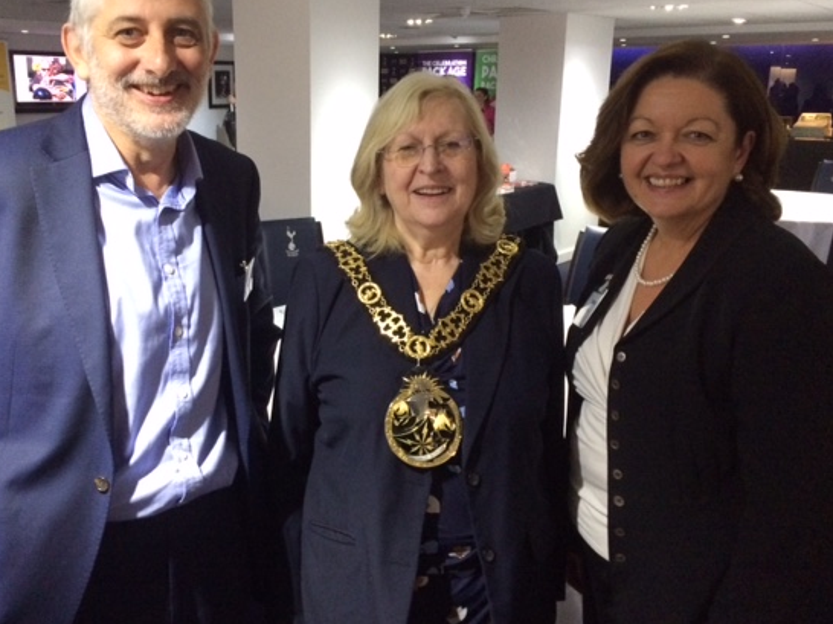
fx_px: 818
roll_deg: -0.6
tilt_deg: -12.1
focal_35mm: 34
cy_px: 284
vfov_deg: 41.7
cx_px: 348
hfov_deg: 53.7
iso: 320
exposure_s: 1/30
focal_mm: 4.15
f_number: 2.2
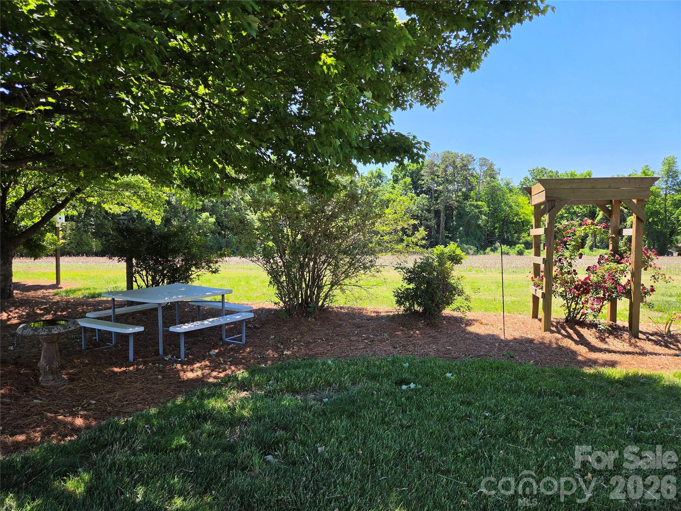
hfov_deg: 73.9
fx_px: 452
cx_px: 340
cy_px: 256
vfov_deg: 58.9
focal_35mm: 23
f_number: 1.8
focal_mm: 5.4
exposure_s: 1/2572
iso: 80
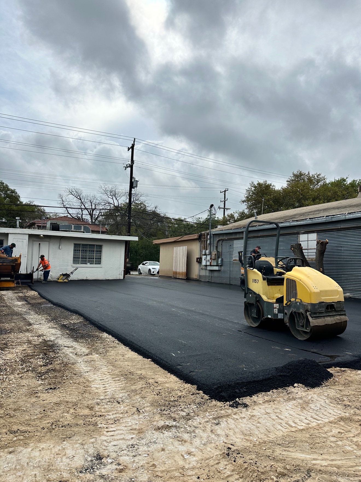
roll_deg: -1.4
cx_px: 180
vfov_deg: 71.6
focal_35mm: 24
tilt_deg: +4.7
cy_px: 241
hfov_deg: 56.8
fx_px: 334
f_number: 1.78
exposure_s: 1/8197
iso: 80
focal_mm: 6.86
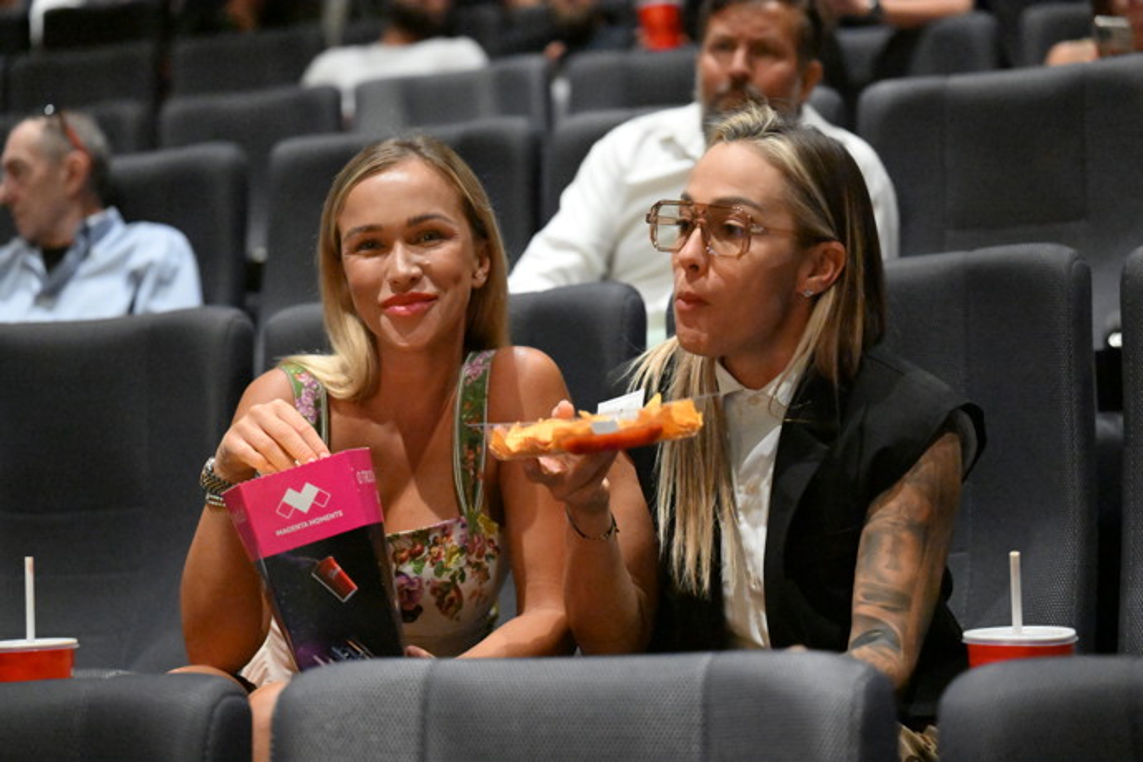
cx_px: 572
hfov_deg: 26.3
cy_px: 381
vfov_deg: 17.7
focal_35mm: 77
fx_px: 2445
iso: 25600
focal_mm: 77
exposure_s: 1/250
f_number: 2.8
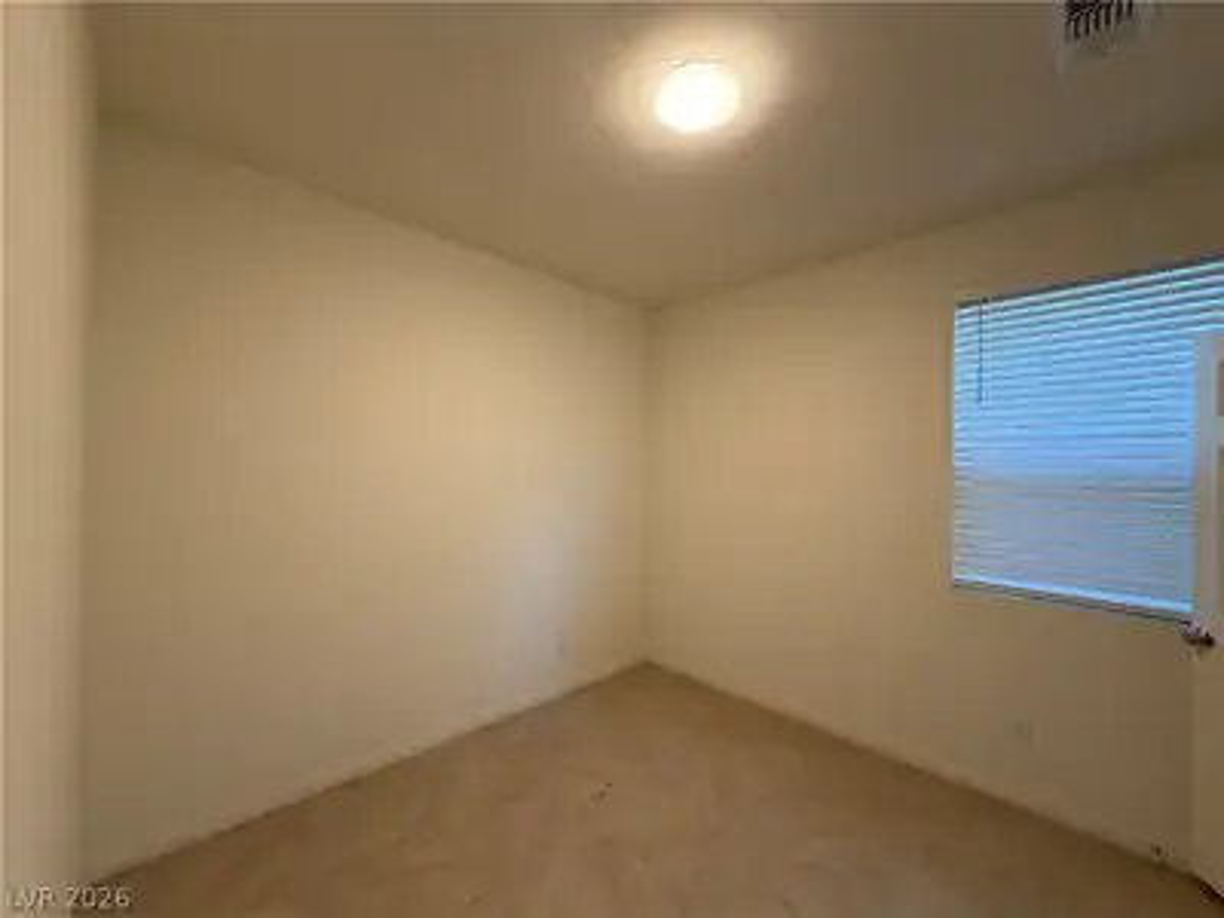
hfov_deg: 102.1
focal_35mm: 14
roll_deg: -0.1
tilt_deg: +0.9
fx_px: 495
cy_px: 459
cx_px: 612
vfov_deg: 85.7
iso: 200
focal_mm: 2.22
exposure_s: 1/60
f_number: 2.2
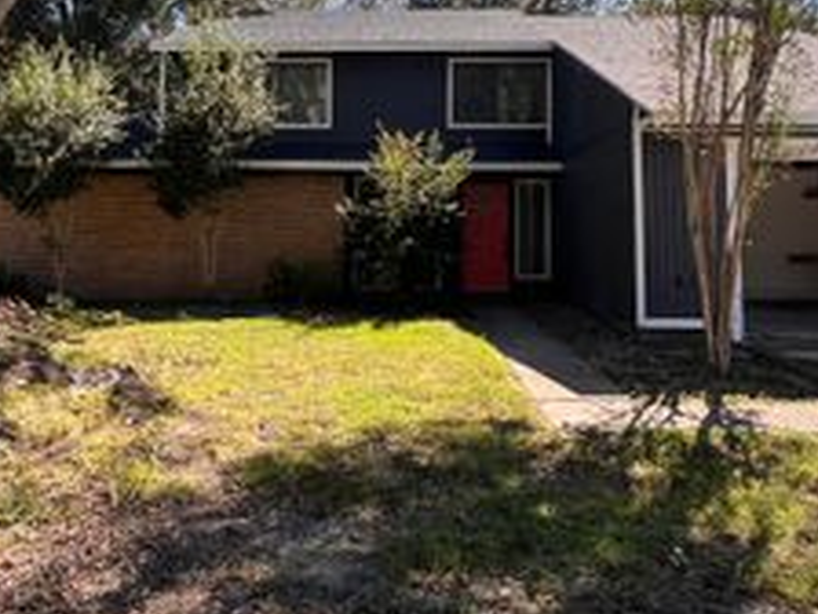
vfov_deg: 47.4
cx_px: 398
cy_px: 199
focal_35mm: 29
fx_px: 685
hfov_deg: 61.7
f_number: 1.8
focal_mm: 1.57
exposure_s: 1/362
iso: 32
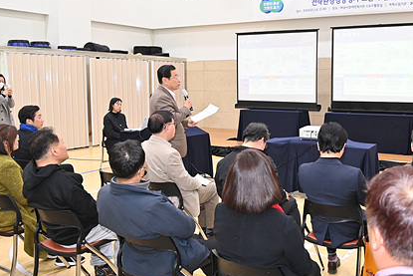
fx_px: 425
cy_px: 118
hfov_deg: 50.0
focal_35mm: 37
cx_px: 304
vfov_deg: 35.9
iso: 1600
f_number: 4.5
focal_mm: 24
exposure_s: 1/200
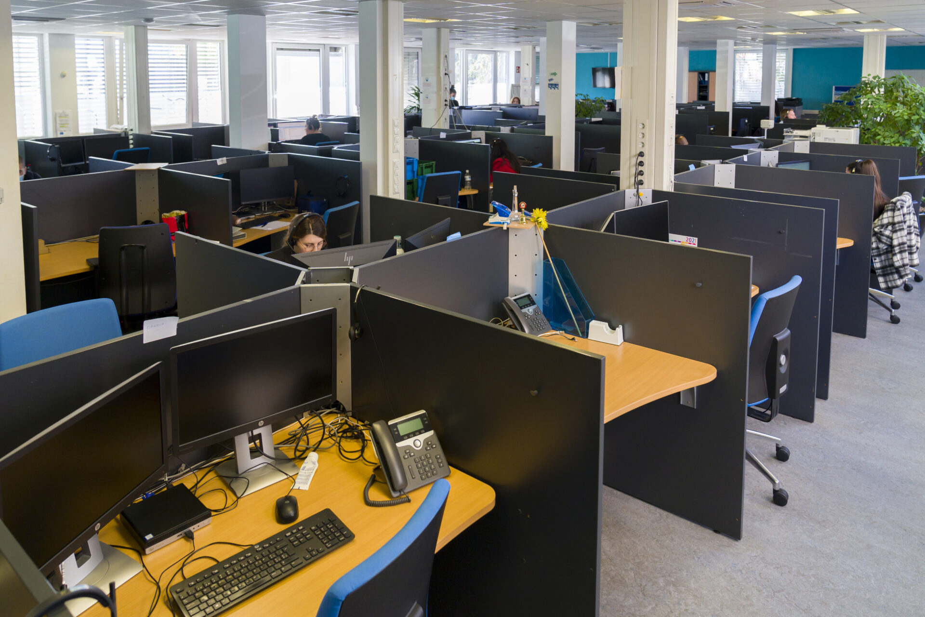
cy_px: 308
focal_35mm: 24
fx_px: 617
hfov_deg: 73.7
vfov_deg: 53.1
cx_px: 462
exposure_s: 1/100
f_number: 4
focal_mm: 24
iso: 800
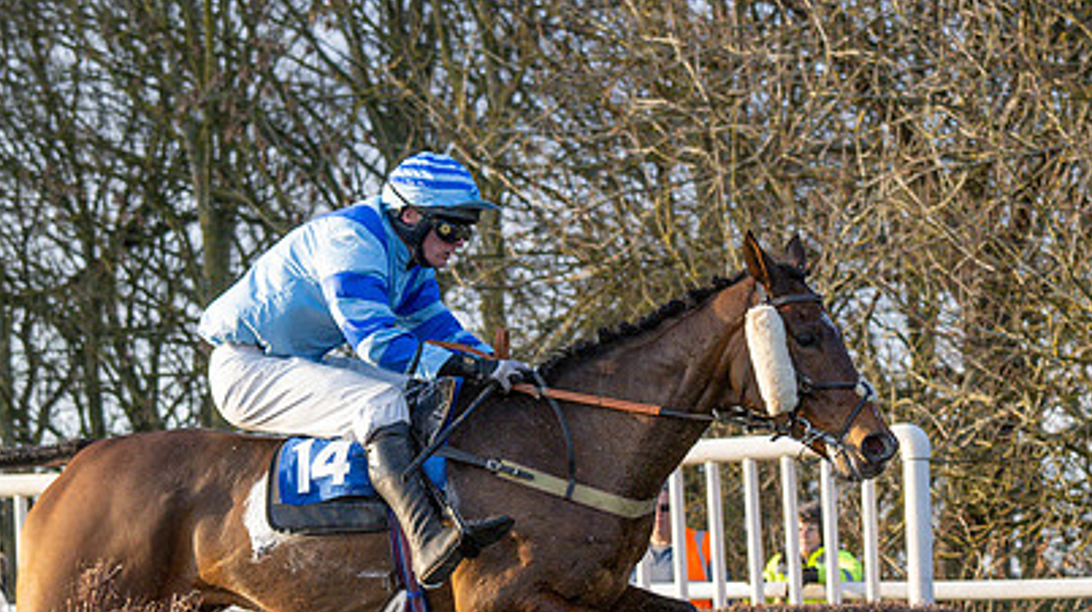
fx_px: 4167
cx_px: 766
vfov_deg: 8.3
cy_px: 674
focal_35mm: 144
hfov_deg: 14.9
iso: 800
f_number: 2.8
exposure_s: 1/2000
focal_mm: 45
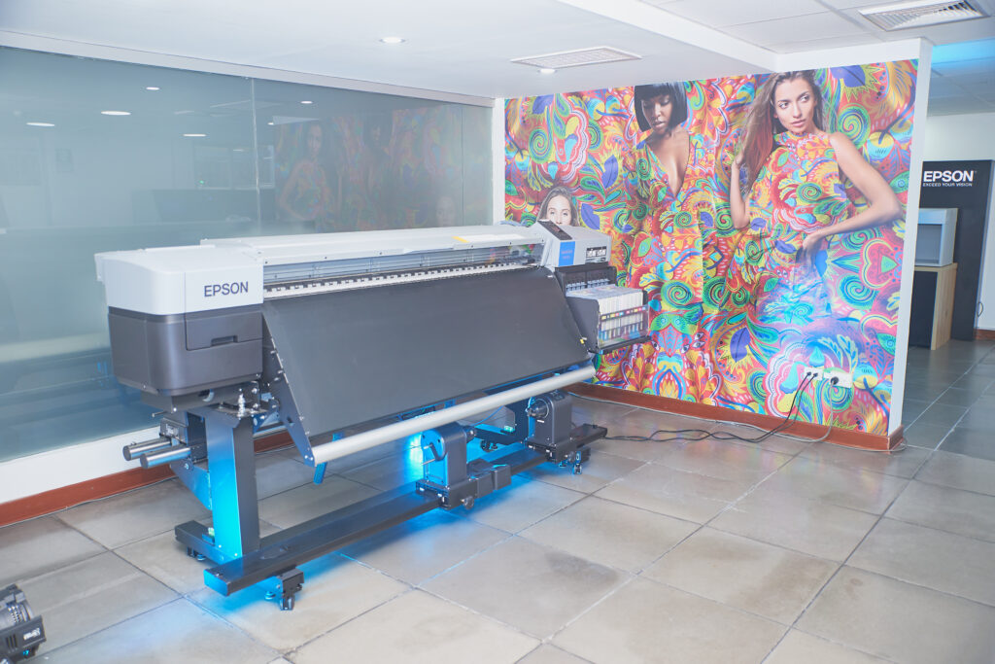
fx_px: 829
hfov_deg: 61.9
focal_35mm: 30
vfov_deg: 43.6
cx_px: 498
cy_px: 332
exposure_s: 1/250
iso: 200
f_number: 2.8
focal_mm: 30
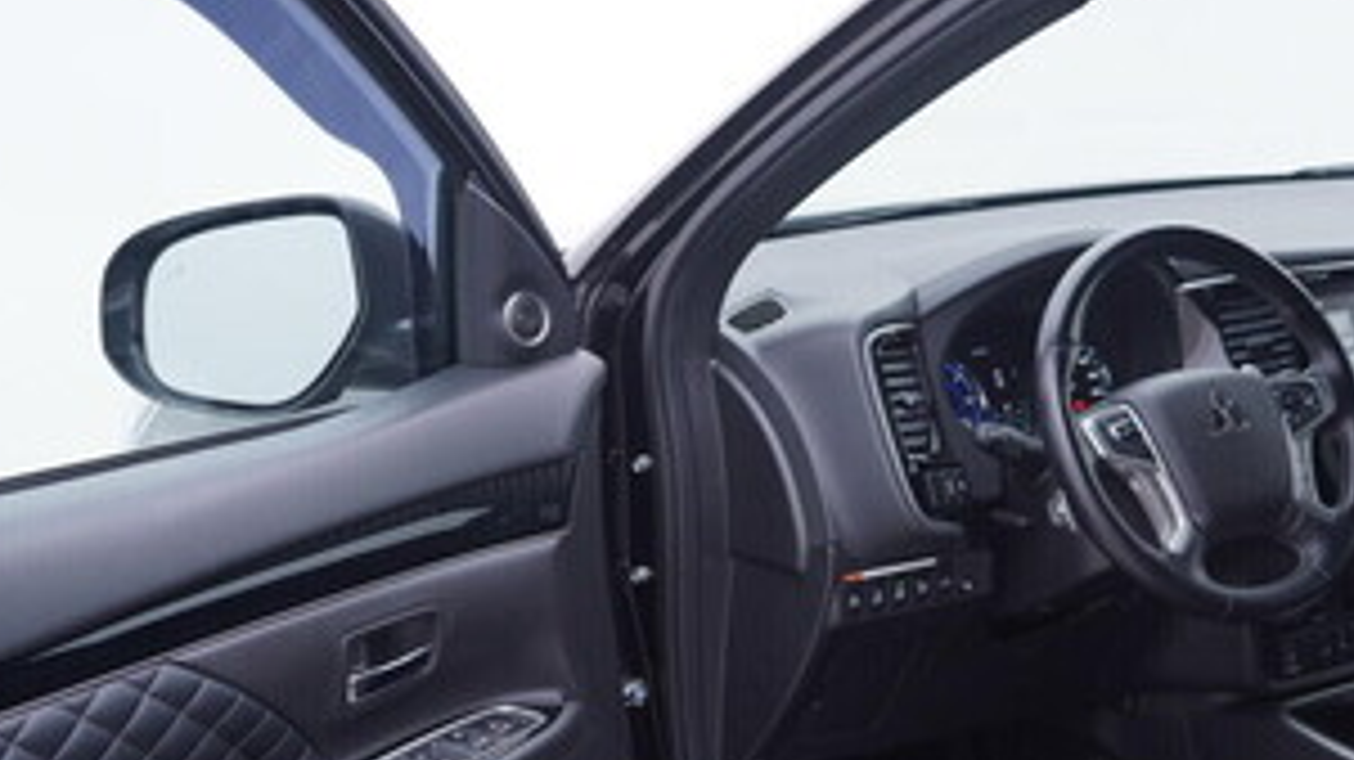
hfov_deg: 30.4
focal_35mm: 69
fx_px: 2476
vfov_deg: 17.3
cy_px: 609
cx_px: 877
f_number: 3.2
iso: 125
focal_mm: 24
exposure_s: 1/50
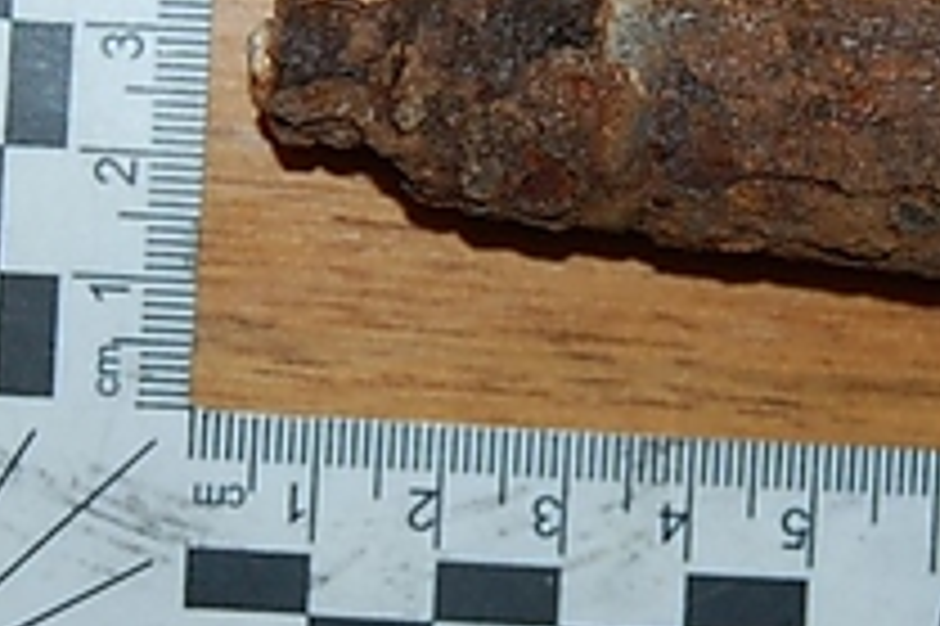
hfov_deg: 11.4
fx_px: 4696
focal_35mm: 180
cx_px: 612
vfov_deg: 7.6
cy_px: 137
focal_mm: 38
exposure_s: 1/60
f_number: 5
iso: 400
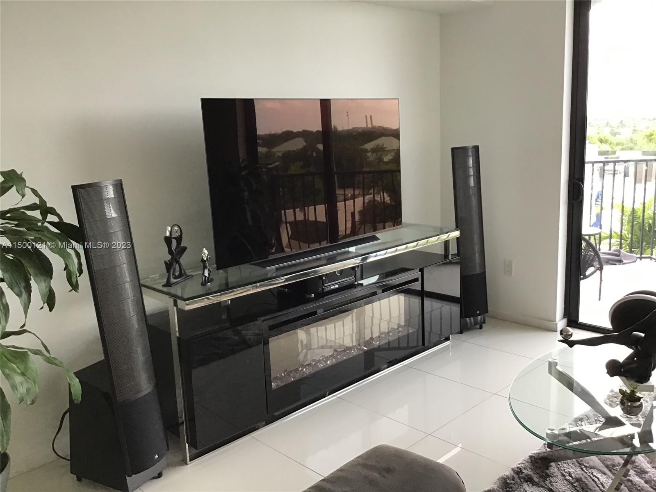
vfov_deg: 45.4
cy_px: 246
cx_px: 328
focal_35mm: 31
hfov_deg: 58.4
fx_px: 587
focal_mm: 3.3
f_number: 2.4
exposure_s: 1/30
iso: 40
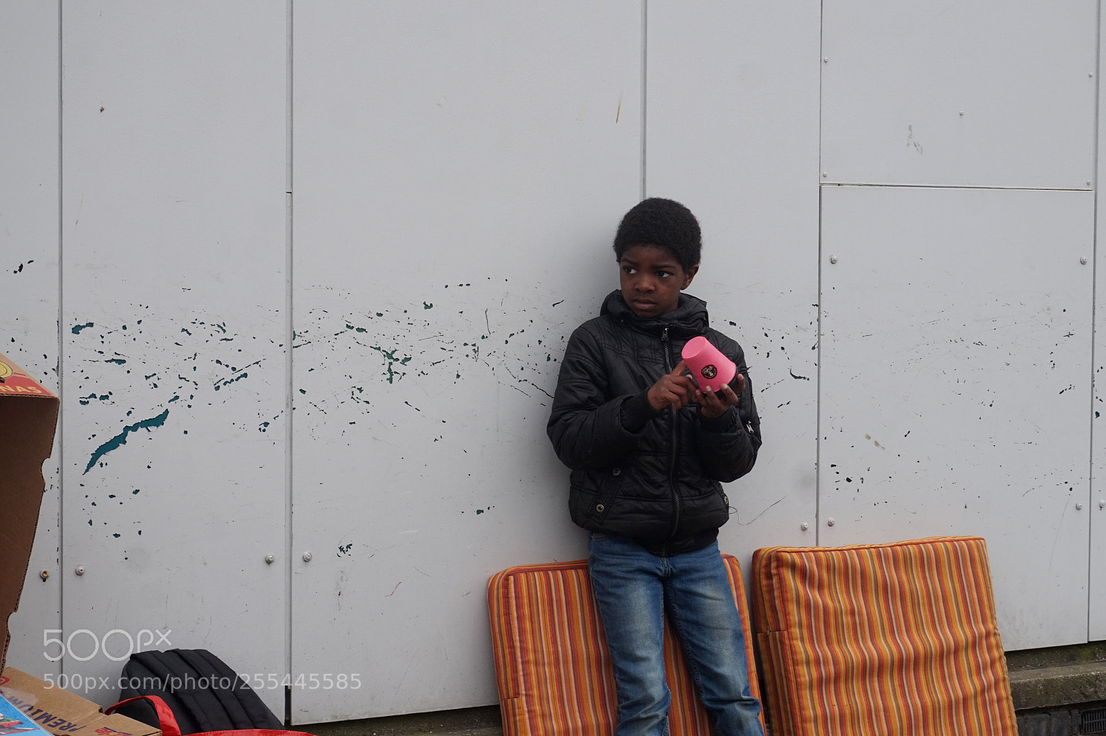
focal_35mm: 75
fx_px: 2303
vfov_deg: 18.2
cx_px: 553
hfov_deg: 27.0
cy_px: 368
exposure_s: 1/320
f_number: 7.1
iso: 250
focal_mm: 50
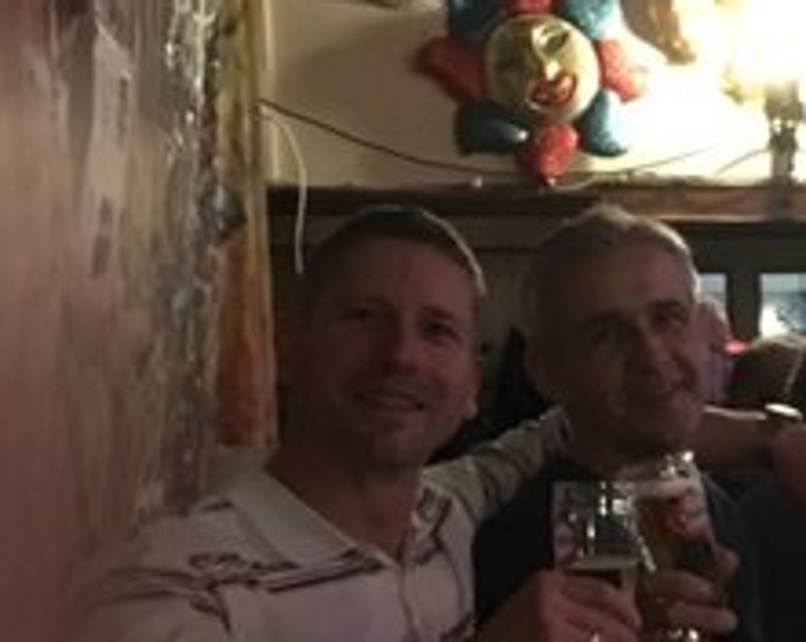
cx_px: 934
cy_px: 511
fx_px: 1834
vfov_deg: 19.7
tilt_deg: -4.4
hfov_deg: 23.0
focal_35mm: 77
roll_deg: +1.8
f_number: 2.2
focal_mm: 4.15
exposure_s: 1/17
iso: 1000
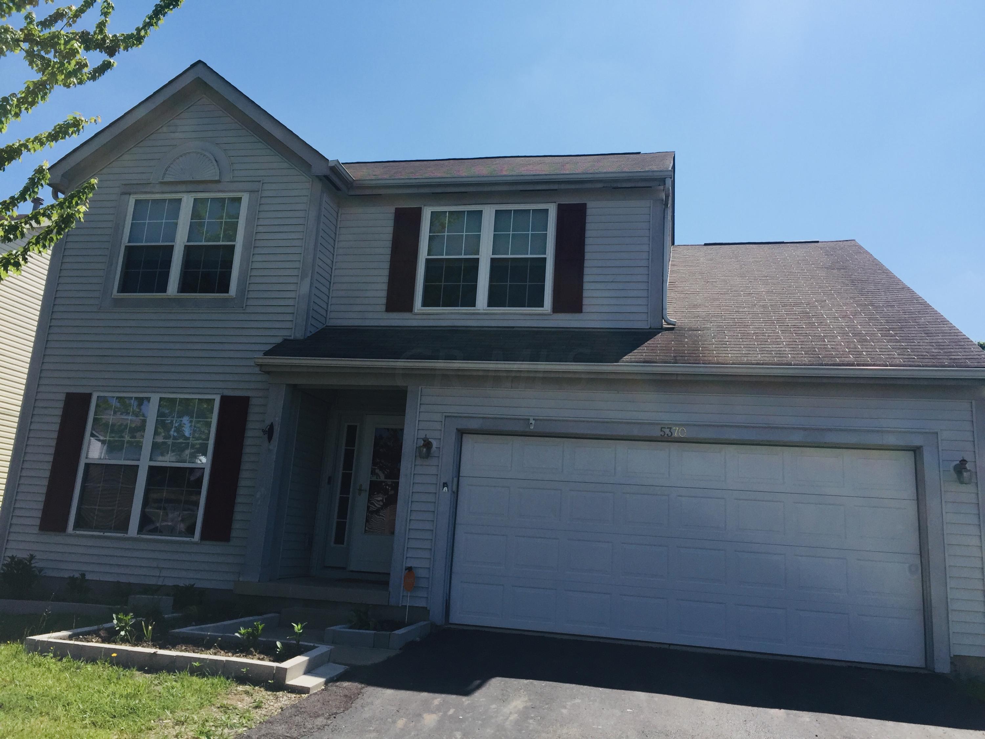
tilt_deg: +13.3
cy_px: 370
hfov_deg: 61.7
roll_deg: -4.4
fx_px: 825
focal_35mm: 29
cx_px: 492
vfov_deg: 48.2
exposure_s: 1/2639
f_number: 2.2
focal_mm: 4.15
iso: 32
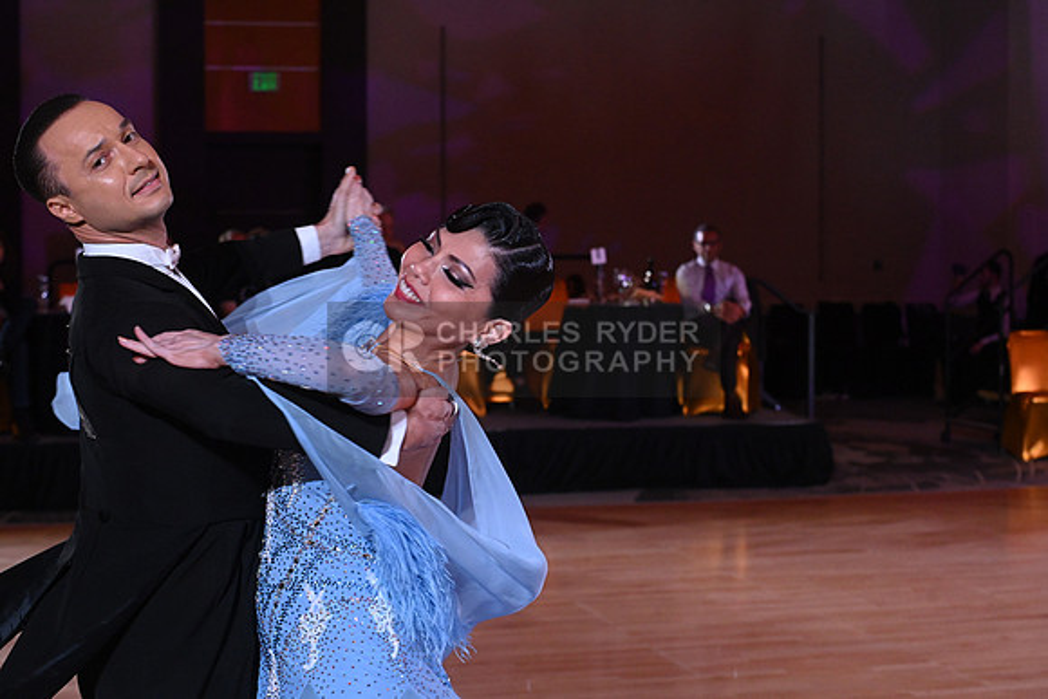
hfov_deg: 28.8
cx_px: 524
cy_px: 350
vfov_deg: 19.5
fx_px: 2038
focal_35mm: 70
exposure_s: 1/400
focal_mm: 70
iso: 5000
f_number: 7.1
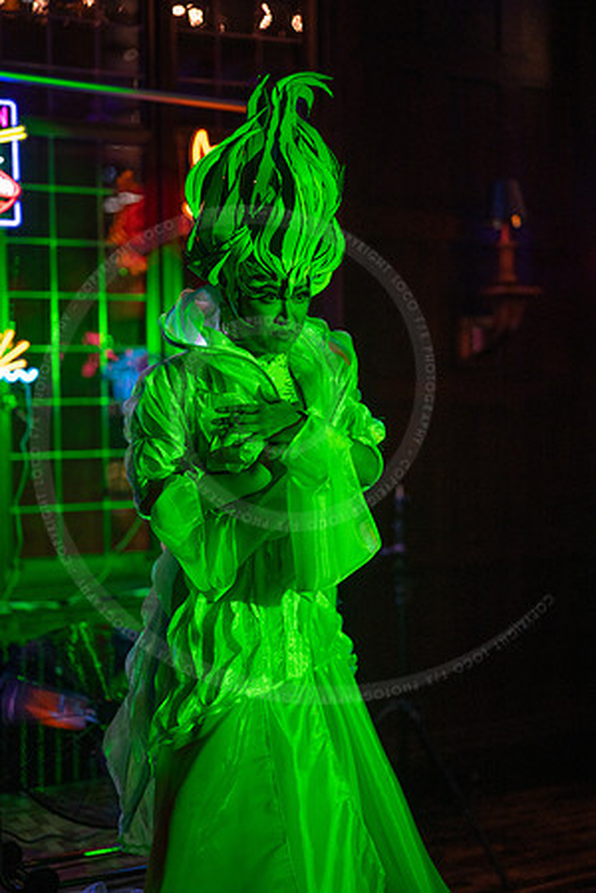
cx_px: 298
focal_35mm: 50
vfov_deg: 39.6
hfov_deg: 27.0
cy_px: 446
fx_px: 1242
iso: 800
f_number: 1.4
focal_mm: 50
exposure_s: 1/400
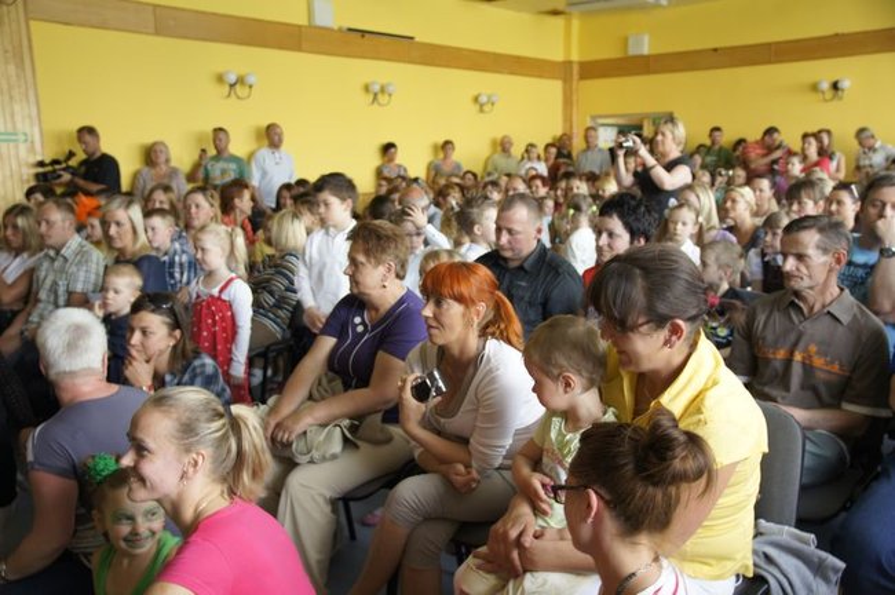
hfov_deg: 53.2
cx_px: 448
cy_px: 298
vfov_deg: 36.8
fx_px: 894
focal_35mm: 36
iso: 200
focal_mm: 24
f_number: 3.2
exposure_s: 1/15
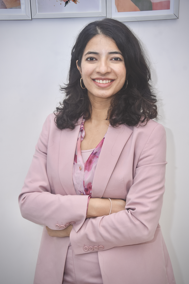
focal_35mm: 68
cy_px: 142
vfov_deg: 29.9
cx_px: 94
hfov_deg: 20.2
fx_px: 532
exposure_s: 1/125
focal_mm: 45
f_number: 6.3
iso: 500
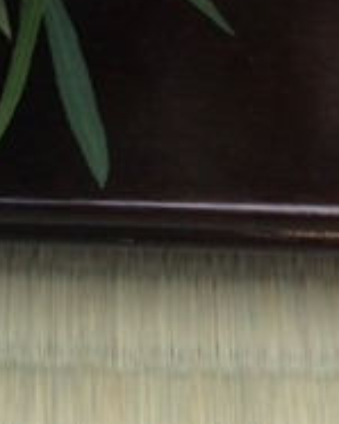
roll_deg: -1.3
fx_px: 1955
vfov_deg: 10.3
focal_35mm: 156
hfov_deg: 9.9
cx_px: 89
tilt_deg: -38.8
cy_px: -672
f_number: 2.2
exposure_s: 1/147
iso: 32
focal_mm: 4.15
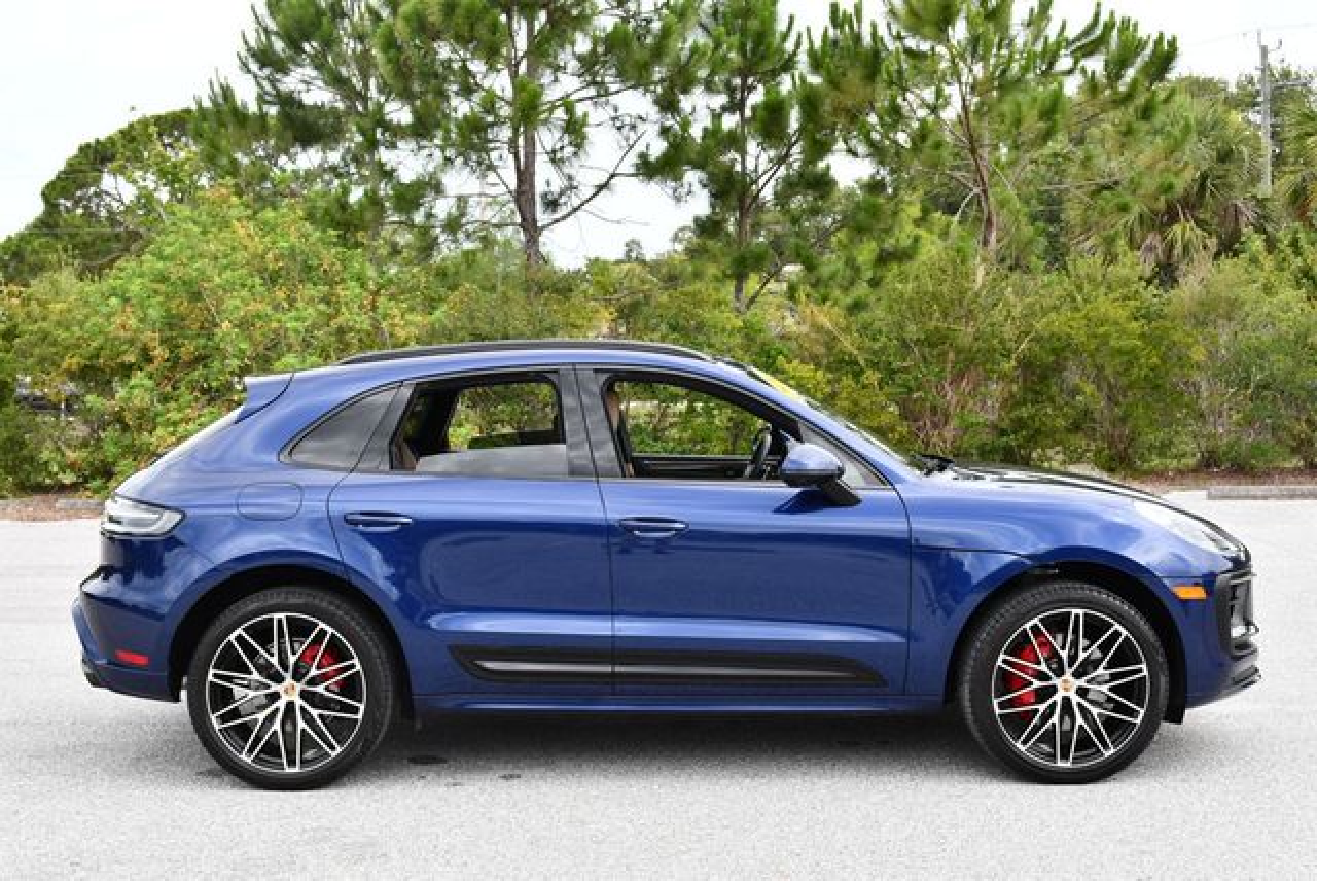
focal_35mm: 44
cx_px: 658
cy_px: 440
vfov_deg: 30.6
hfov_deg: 44.5
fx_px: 1611
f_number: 5.6
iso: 200
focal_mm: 22
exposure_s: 1/250
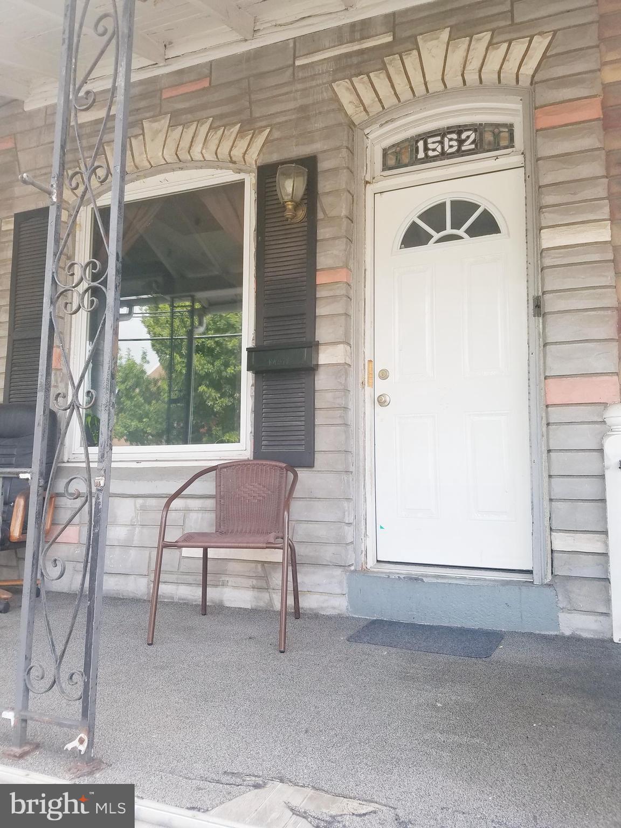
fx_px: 622
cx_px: 310
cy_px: 414
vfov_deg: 67.3
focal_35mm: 26
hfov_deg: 53.1
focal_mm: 4.2
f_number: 1.7
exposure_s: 1/182
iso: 50
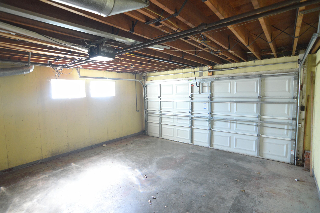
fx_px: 147
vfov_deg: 71.9
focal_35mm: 16
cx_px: 160
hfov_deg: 95.0
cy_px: 106
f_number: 2.8
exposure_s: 1/60
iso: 800
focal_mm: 11
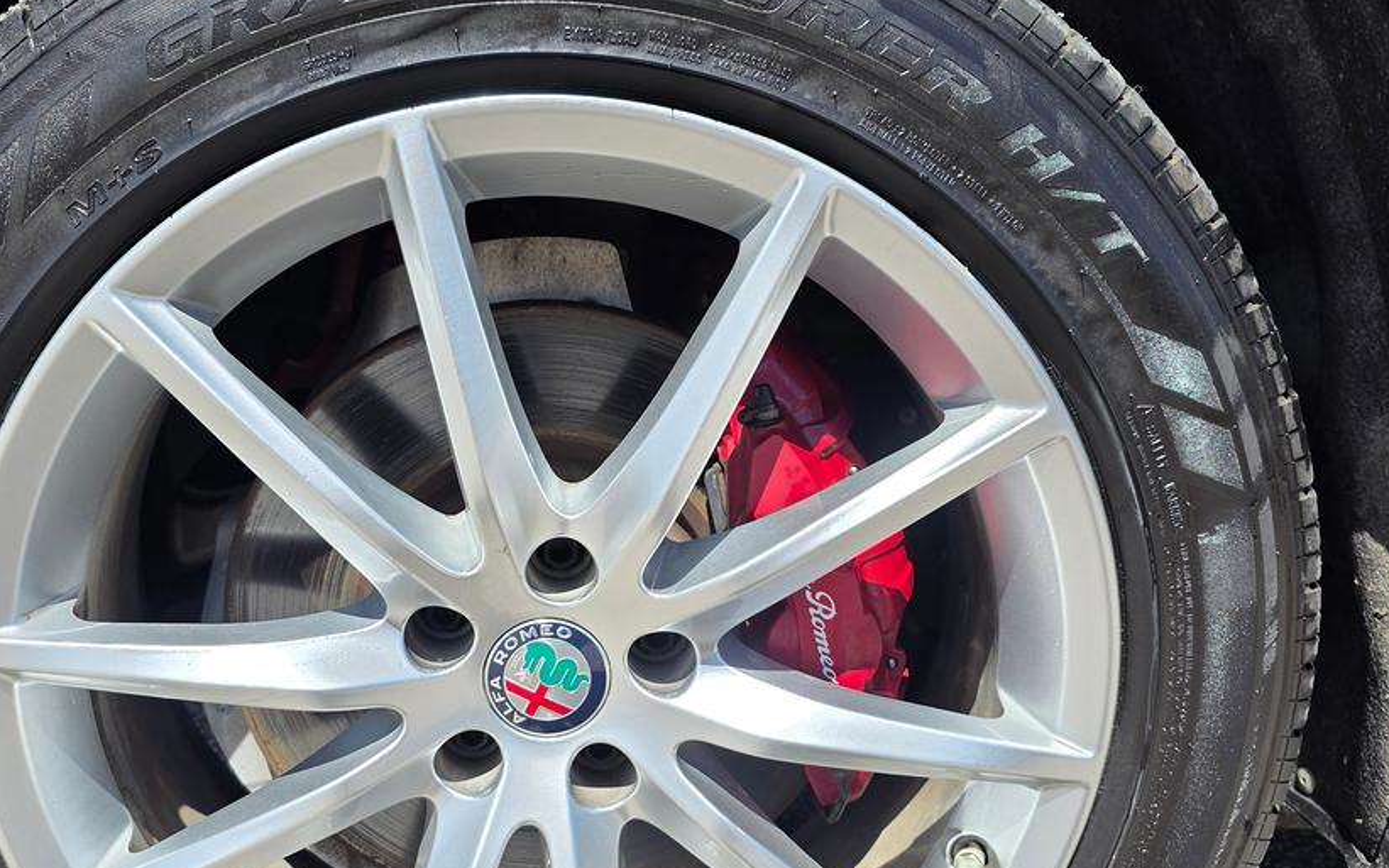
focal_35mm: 38
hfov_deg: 51.4
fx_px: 1438
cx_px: 594
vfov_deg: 33.3
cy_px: 582
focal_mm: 6.3
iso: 80
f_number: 1.7
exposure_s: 1/3891
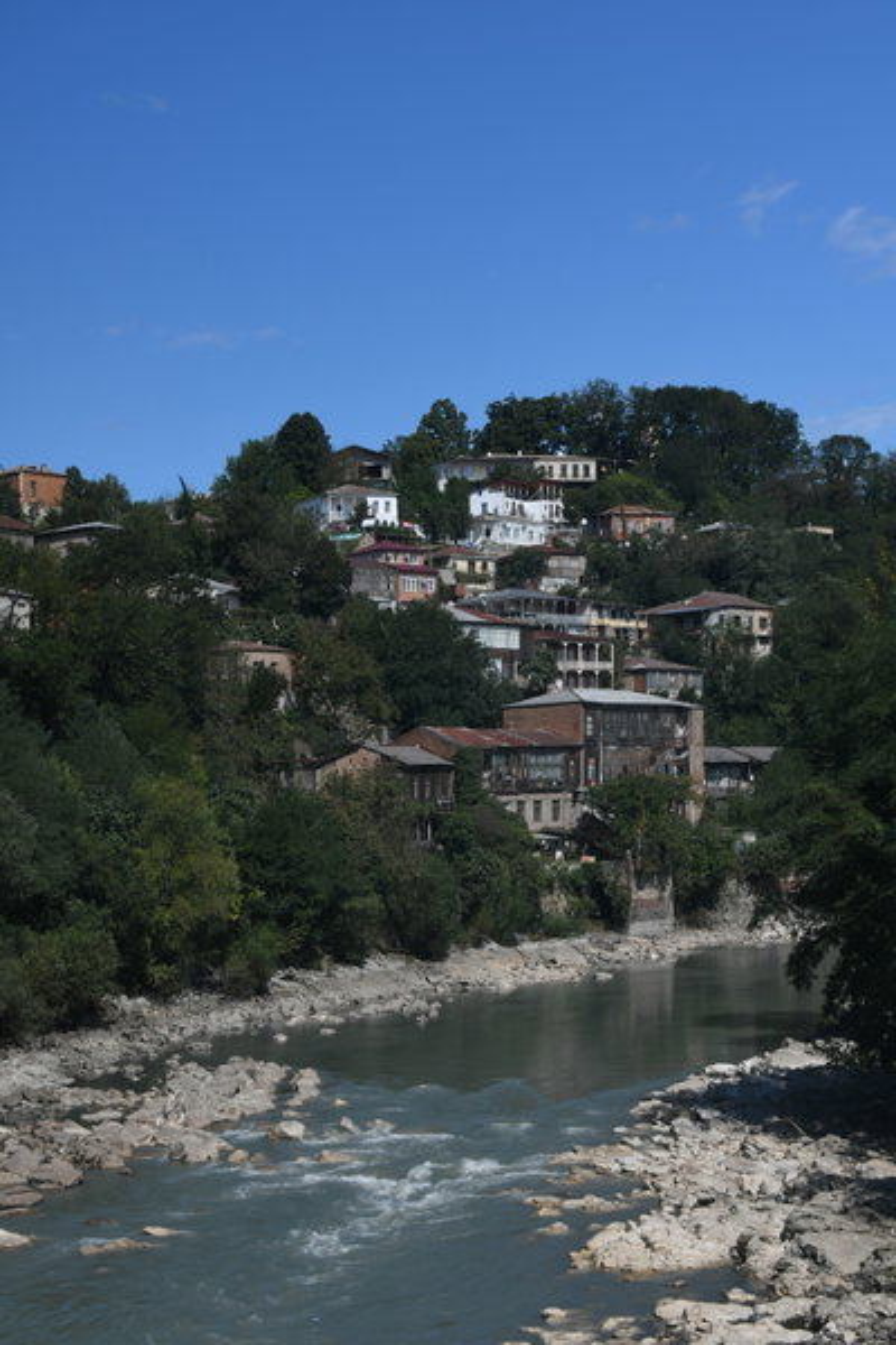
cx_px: 448
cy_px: 672
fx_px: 2128
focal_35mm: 57
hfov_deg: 23.8
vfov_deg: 35.1
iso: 100
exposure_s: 1/160
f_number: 8
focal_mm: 38
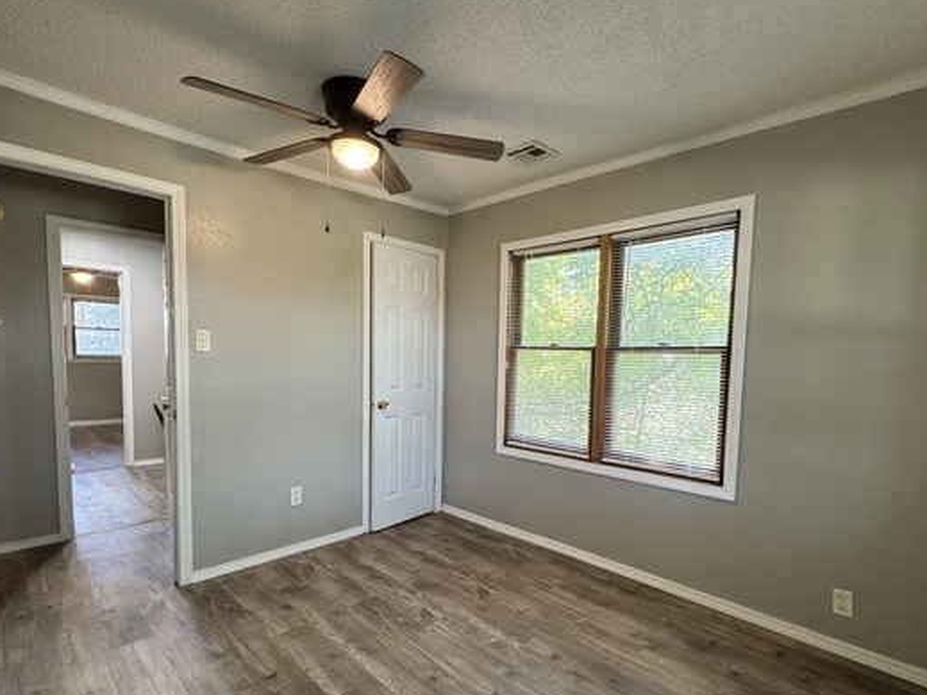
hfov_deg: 87.7
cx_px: 487
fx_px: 482
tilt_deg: -5.4
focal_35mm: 18
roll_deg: -1.6
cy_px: 395
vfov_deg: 71.2
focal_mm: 2.22
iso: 250
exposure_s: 1/60
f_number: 2.2
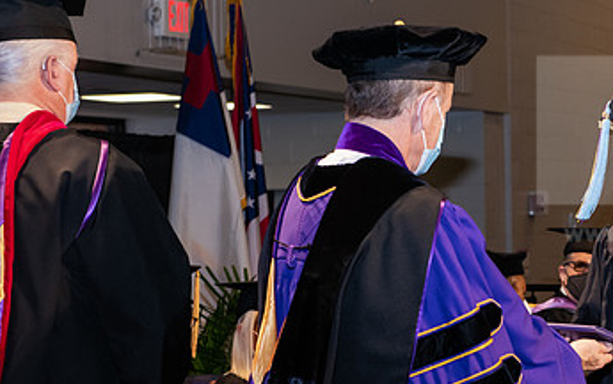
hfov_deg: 18.3
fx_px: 1889
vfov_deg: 11.6
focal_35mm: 113
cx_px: 483
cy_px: 271
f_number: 6.3
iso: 1600
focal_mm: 66
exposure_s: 1/200
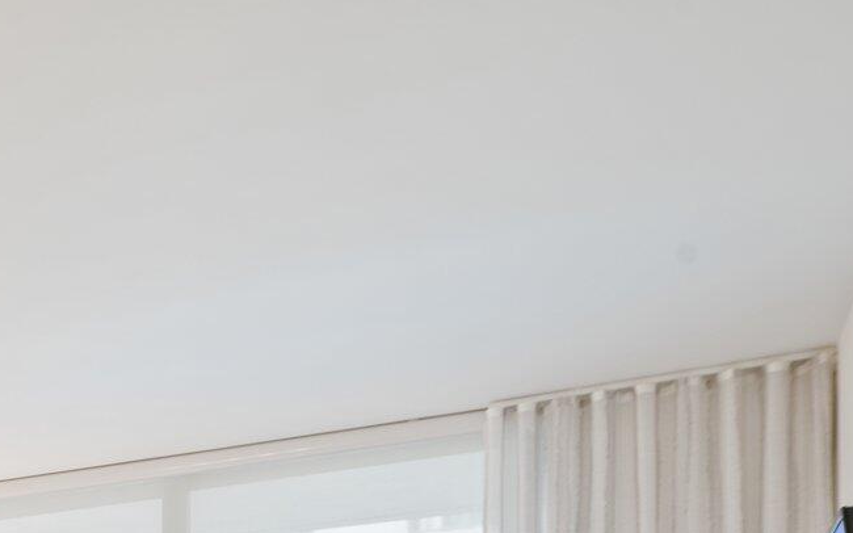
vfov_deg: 18.0
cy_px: 886
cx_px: -413
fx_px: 1418
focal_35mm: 61
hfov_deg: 25.5
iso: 200
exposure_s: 1/3
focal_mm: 19
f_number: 8
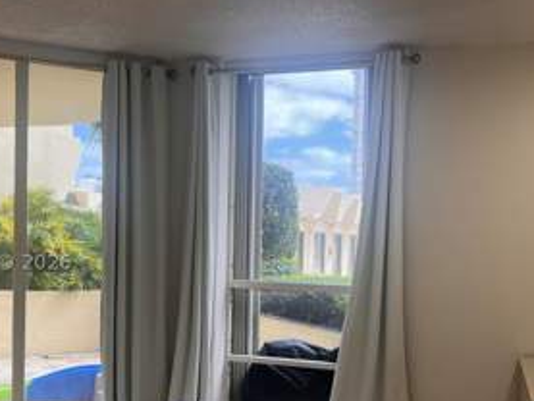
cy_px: 262
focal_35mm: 45
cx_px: 249
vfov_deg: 32.0
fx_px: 694
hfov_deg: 42.0
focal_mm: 5.7
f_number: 1.5
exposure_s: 1/366
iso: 50
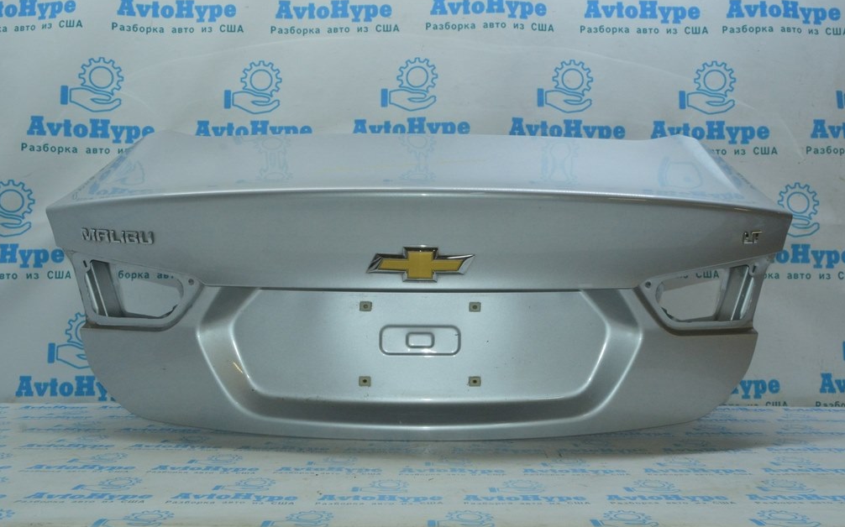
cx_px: 417
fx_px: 645
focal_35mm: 28
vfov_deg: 44.5
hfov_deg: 66.5
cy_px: 250
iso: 1600
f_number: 16
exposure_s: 1/40
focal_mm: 18
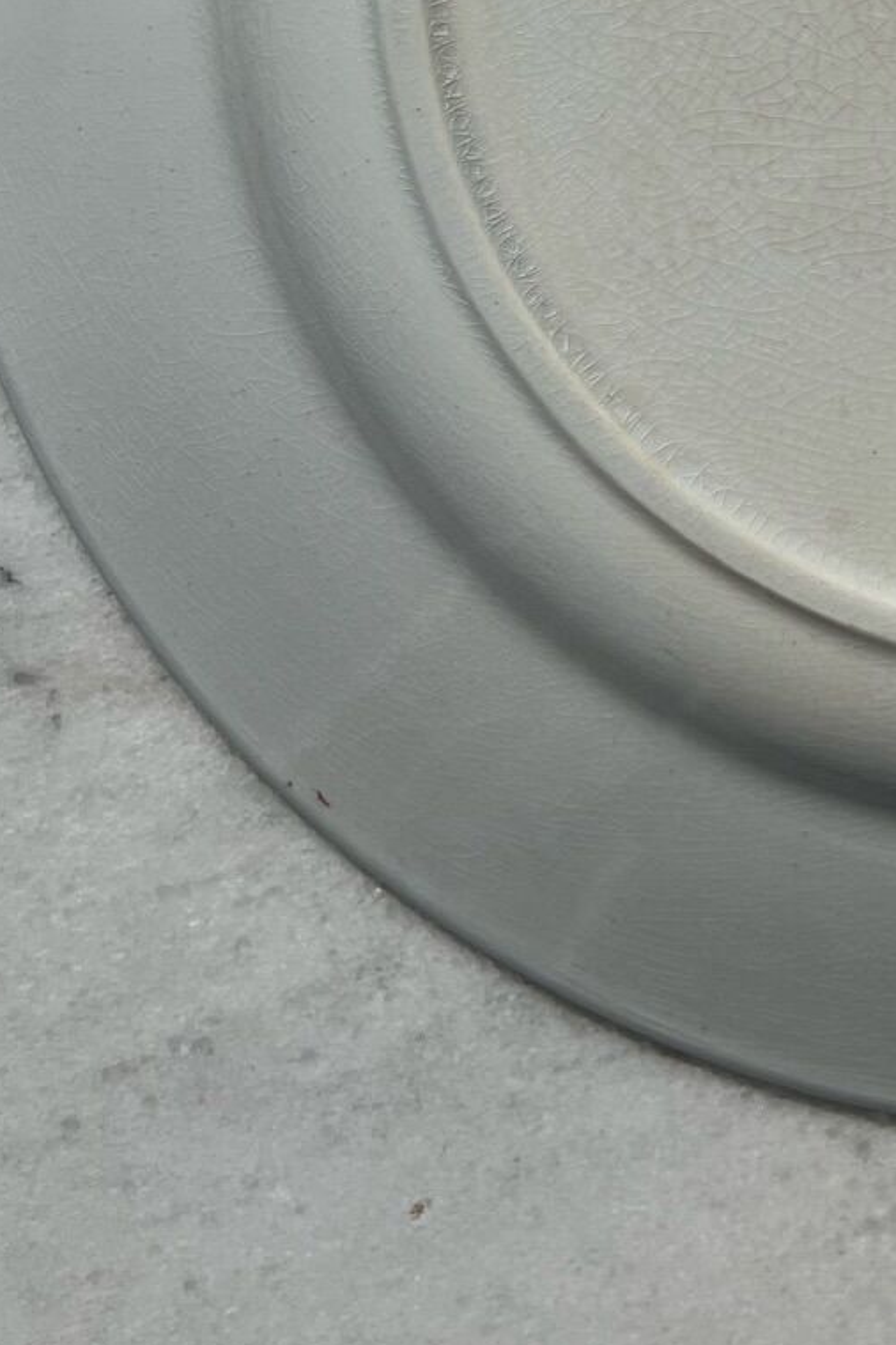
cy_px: -47
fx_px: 2725
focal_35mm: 73
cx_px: 1108
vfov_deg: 26.1
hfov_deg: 17.7
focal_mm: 5.7
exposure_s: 1/19231
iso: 40
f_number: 1.5
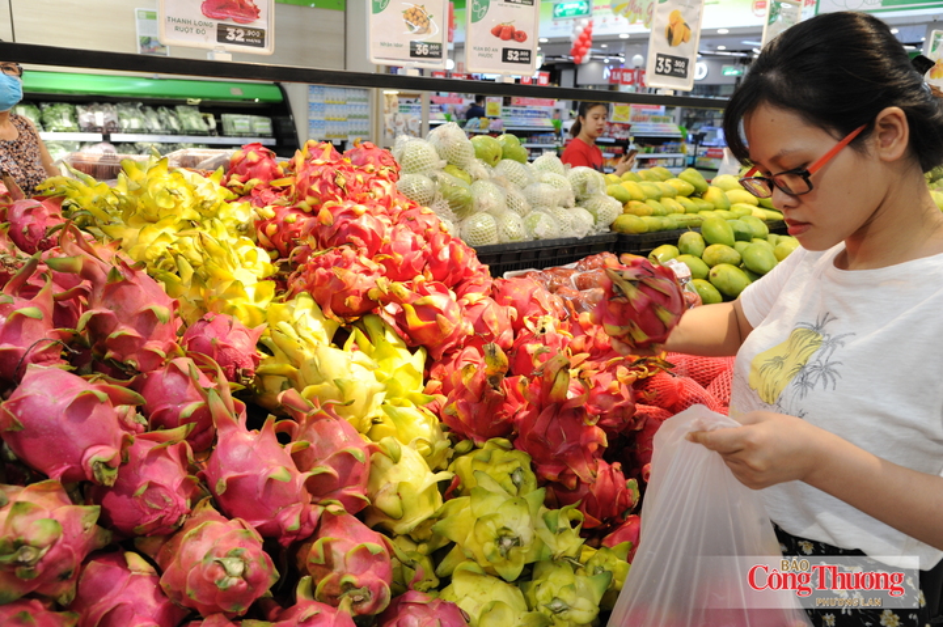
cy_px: 314
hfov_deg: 58.8
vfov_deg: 41.1
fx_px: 838
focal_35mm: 32
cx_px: 472
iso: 1600
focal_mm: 32
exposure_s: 1/100
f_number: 6.3
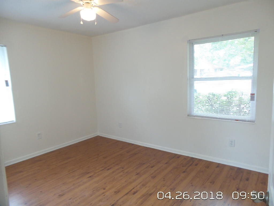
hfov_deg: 73.9
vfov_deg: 58.9
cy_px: 103
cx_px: 137
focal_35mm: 23
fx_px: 182
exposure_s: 1/30
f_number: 2.8
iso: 200
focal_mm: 4.1
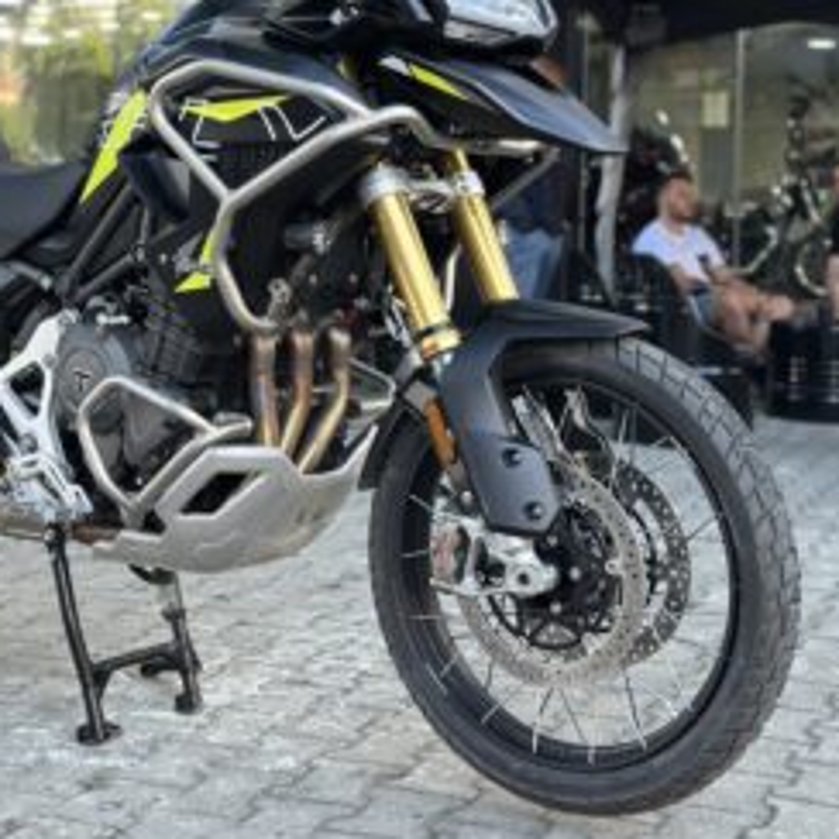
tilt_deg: -0.5
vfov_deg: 26.3
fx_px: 1782
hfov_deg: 26.5
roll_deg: -1.5
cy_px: 253
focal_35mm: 65
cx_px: 409
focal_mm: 6.86
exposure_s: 1/172
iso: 80
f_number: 1.78
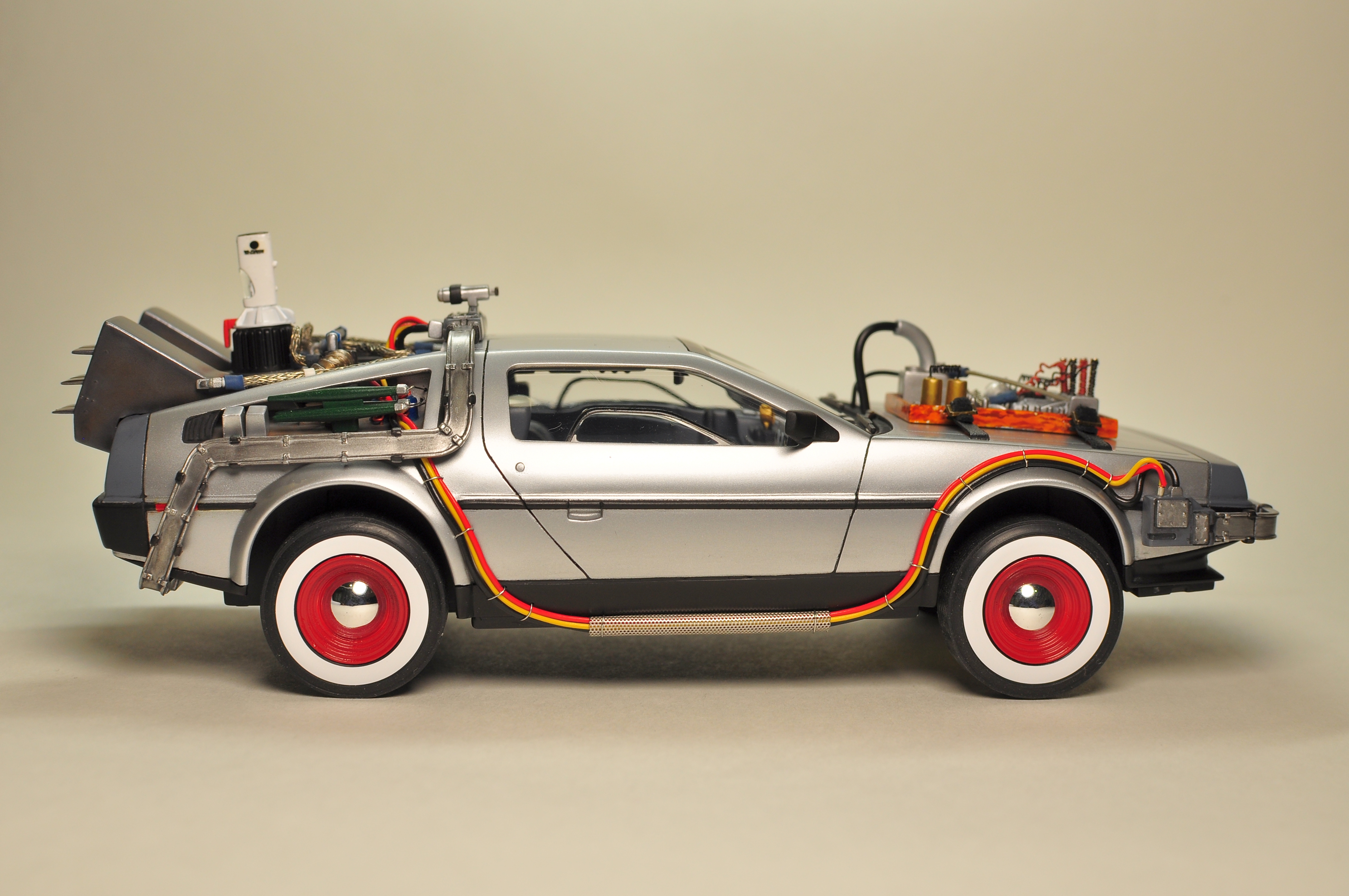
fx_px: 1965
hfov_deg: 37.9
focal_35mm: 52
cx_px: 674
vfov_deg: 25.7
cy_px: 448
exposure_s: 1/125
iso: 200
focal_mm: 35
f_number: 7.1
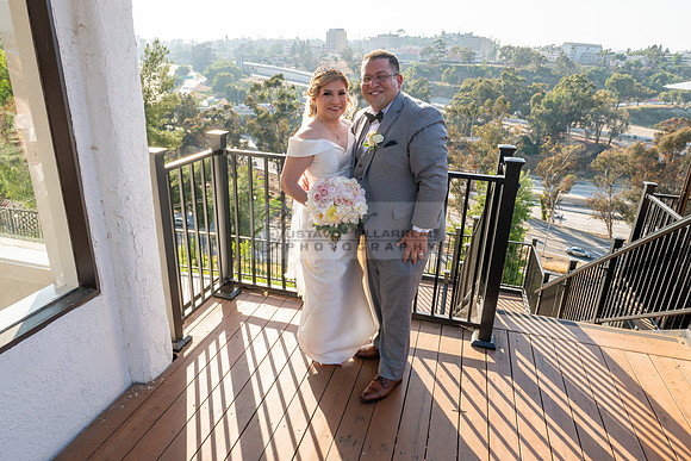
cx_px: 346
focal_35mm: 24
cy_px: 230
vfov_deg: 53.2
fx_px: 461
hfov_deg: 73.7
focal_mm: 24
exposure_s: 1/320
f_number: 9
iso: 250
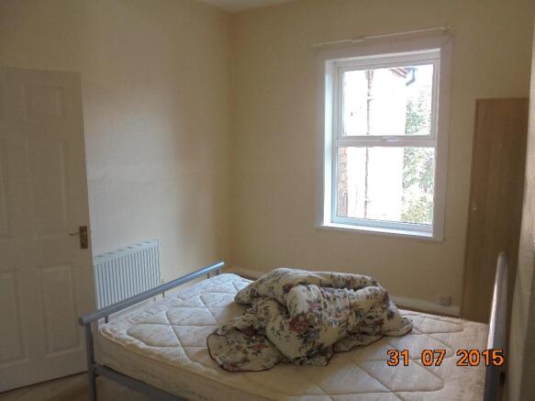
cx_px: 268
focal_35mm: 26
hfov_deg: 67.3
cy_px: 200
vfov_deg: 53.0
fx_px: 402
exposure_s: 1/40
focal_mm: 4.6
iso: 100
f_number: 3.5
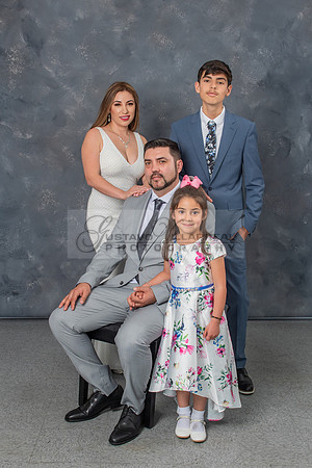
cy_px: 249
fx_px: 634
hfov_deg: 27.6
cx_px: 151
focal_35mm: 49
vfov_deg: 40.5
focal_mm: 27
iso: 200
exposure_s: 1/160
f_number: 5.6
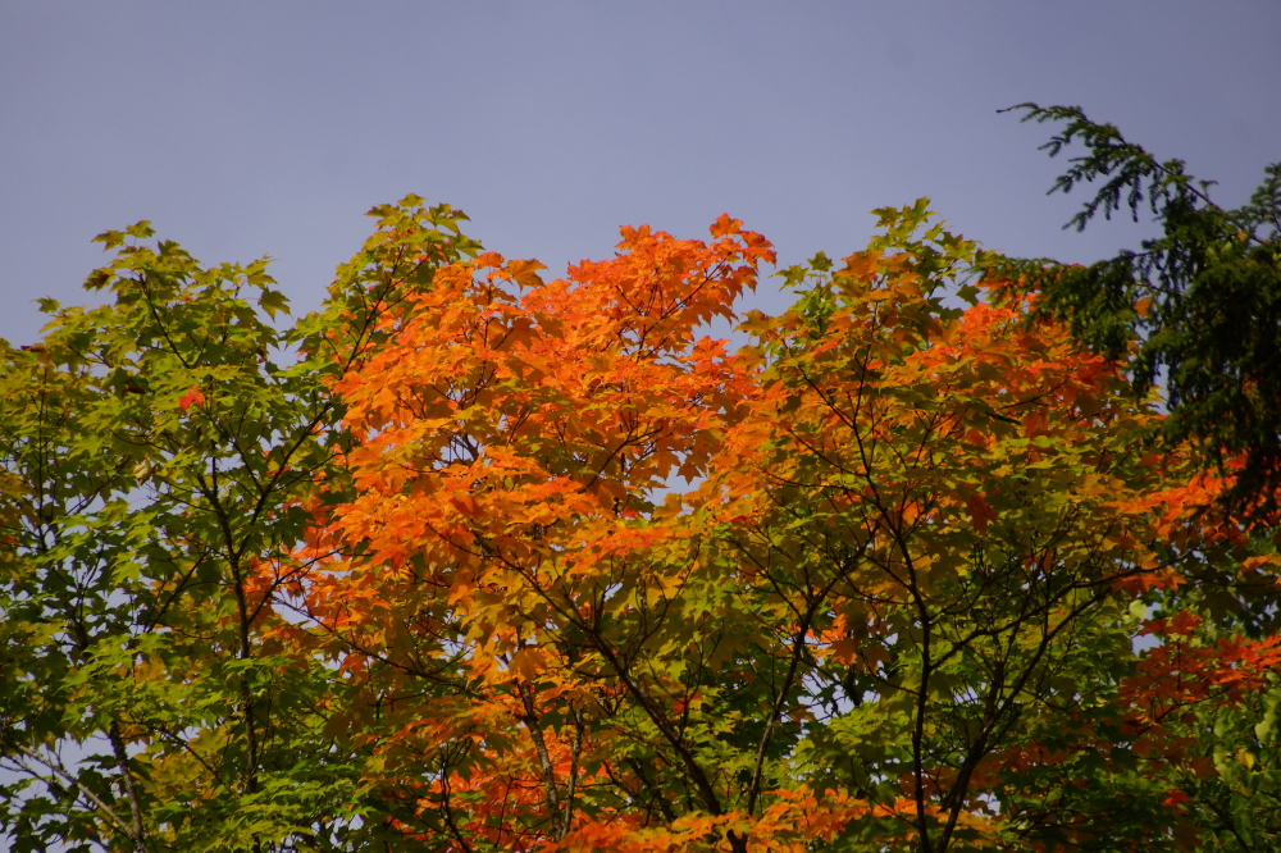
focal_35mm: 375
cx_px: 640
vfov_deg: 3.7
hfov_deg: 5.5
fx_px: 13339
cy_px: 426
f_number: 6.3
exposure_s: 1/400
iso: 250
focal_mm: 250
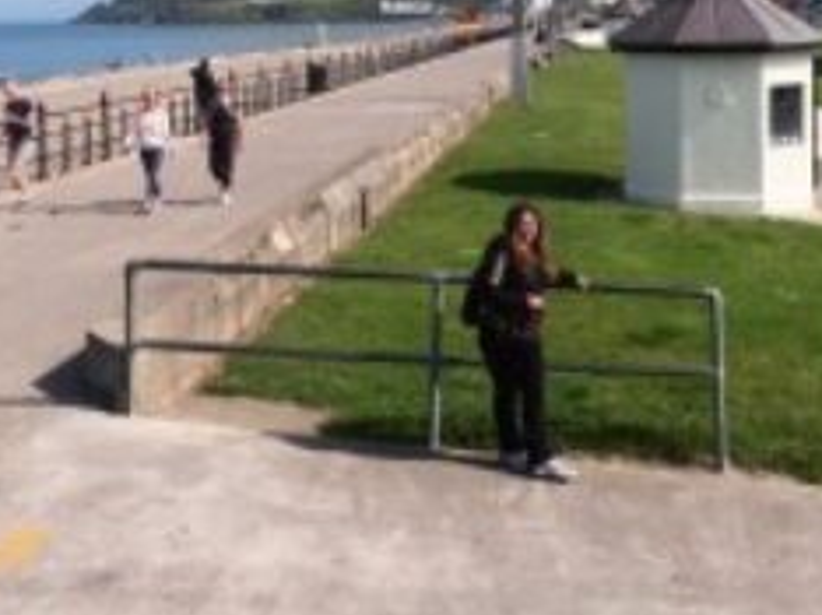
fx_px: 1234
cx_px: 420
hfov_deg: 36.9
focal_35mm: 52
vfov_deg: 27.1
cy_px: 70
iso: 80
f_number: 8.6
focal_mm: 5.2
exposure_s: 1/200
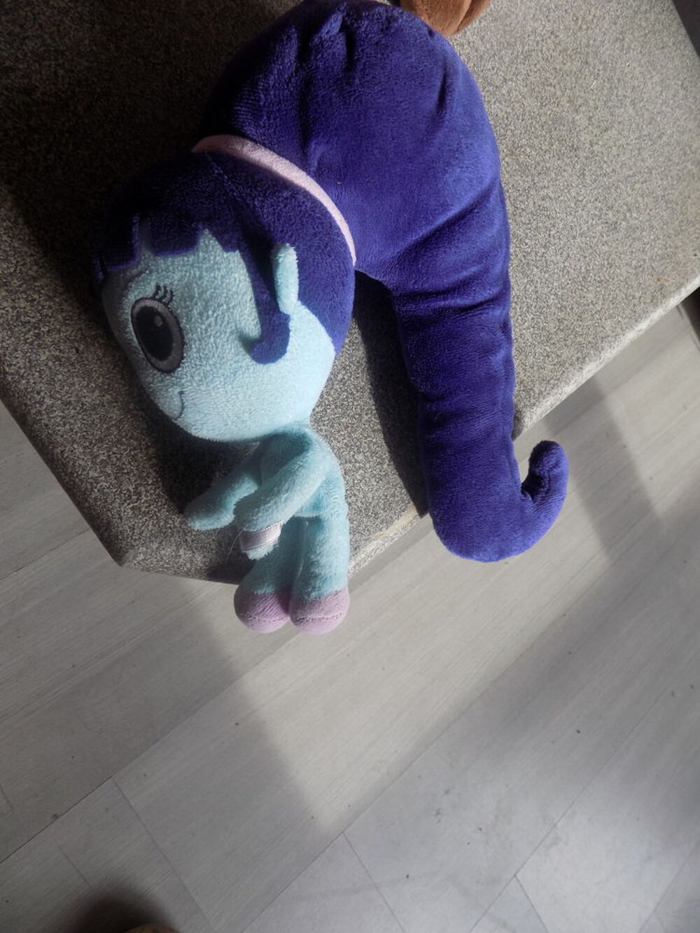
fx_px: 620
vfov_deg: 73.9
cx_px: 350
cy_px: 466
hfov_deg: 58.9
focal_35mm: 23
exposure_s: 1/100
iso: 80
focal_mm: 4
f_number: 3.1
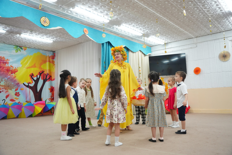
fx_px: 193
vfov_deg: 43.6
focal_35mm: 30
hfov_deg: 61.9
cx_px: 116
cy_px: 78
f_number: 2.8
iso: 1600
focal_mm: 30
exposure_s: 1/320
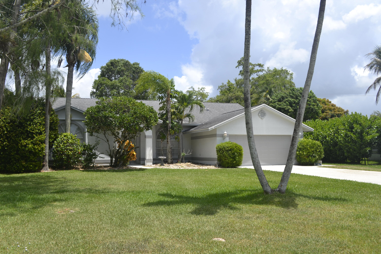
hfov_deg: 57.2
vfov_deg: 40.0
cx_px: 190
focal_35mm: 33
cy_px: 127
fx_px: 349
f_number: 8
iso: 100
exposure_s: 1/250
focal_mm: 22
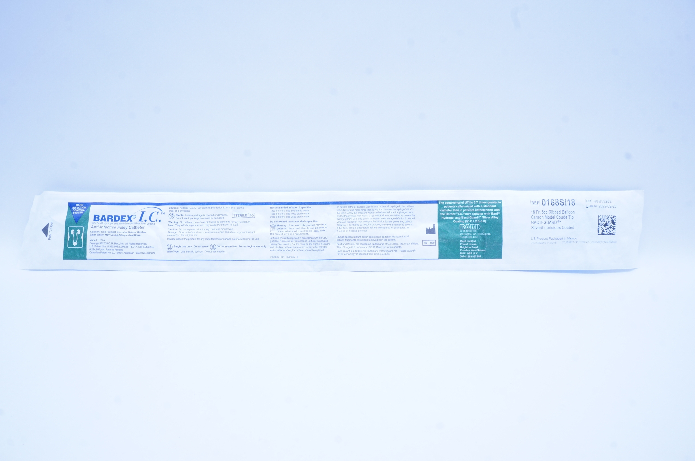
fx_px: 521
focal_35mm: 27
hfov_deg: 67.4
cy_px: 230
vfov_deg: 47.8
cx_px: 348
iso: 400
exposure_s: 1/10
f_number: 14
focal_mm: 18
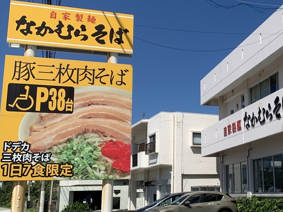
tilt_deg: +12.4
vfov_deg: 30.3
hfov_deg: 38.1
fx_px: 393
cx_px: 229
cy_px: 111
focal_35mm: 48
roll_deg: +1.9
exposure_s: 1/4274
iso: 25
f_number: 1.8
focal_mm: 4.25
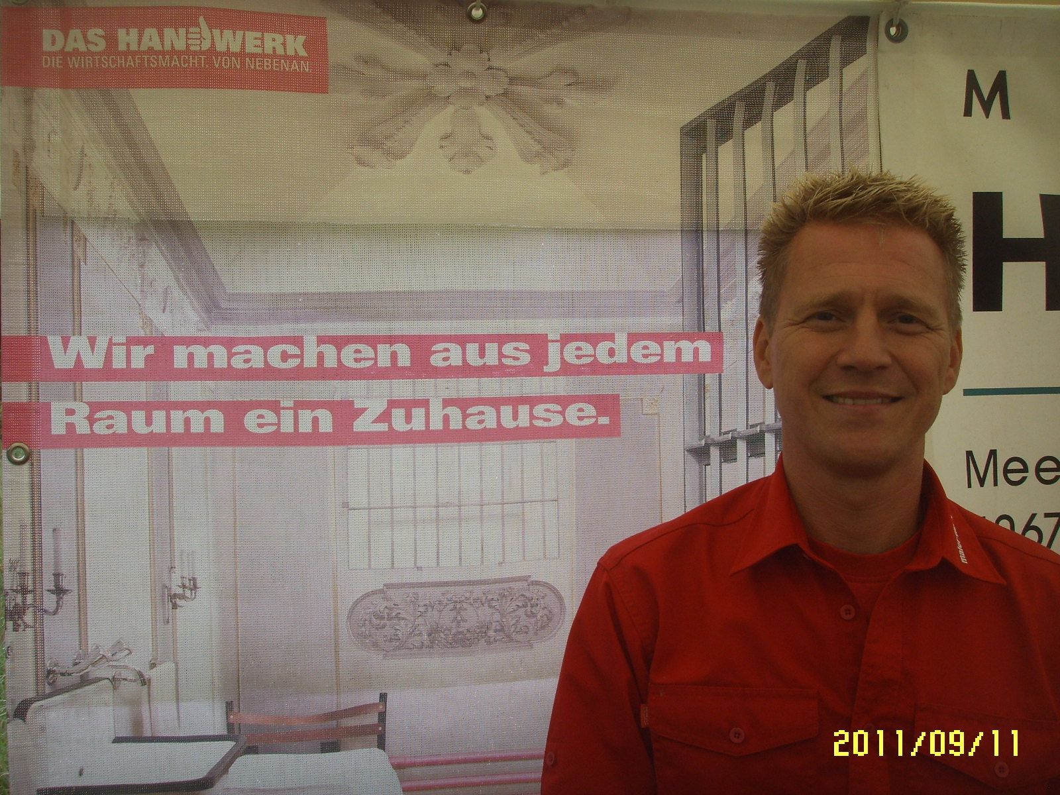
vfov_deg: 36.8
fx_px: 1194
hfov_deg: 47.9
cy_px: 398
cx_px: 530
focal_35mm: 39
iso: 50
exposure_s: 1/180
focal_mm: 6.6
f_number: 3.5
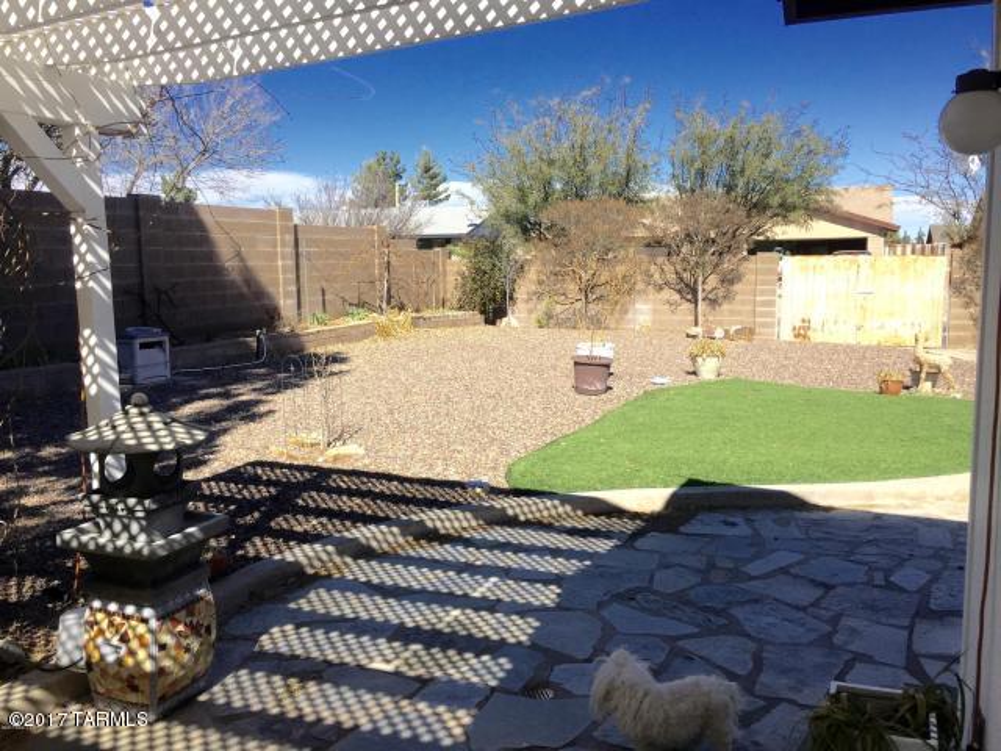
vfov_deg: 48.2
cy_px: 376
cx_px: 500
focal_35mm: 29
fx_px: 839
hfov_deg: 61.7
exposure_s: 1/1799
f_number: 2.2
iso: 32
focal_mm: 4.15
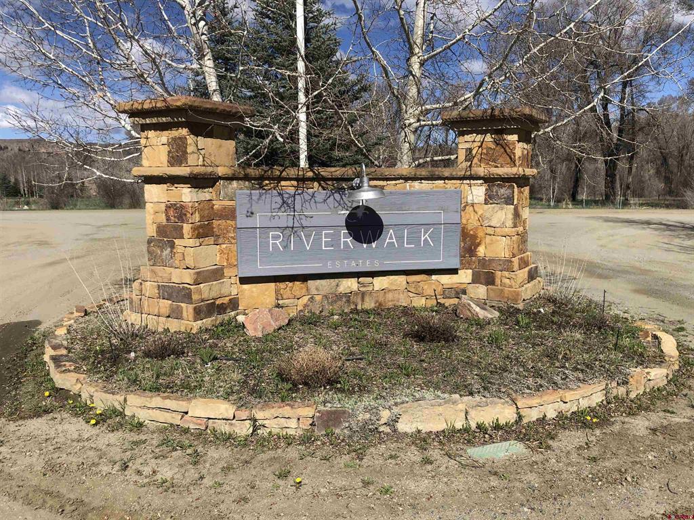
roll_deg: +1.2
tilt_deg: -8.7
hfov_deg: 63.4
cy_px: 260
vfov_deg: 49.7
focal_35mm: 28
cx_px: 347
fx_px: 561
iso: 20
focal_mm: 4
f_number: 1.8
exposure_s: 1/2667
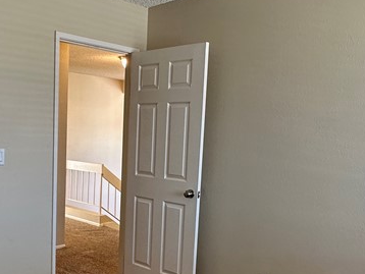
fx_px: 422
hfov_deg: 46.2
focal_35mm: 40
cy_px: 182
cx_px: 126
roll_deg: -2.2
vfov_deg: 35.7
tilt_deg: -6.2
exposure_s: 1/60
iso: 160
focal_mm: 2.22
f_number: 2.2
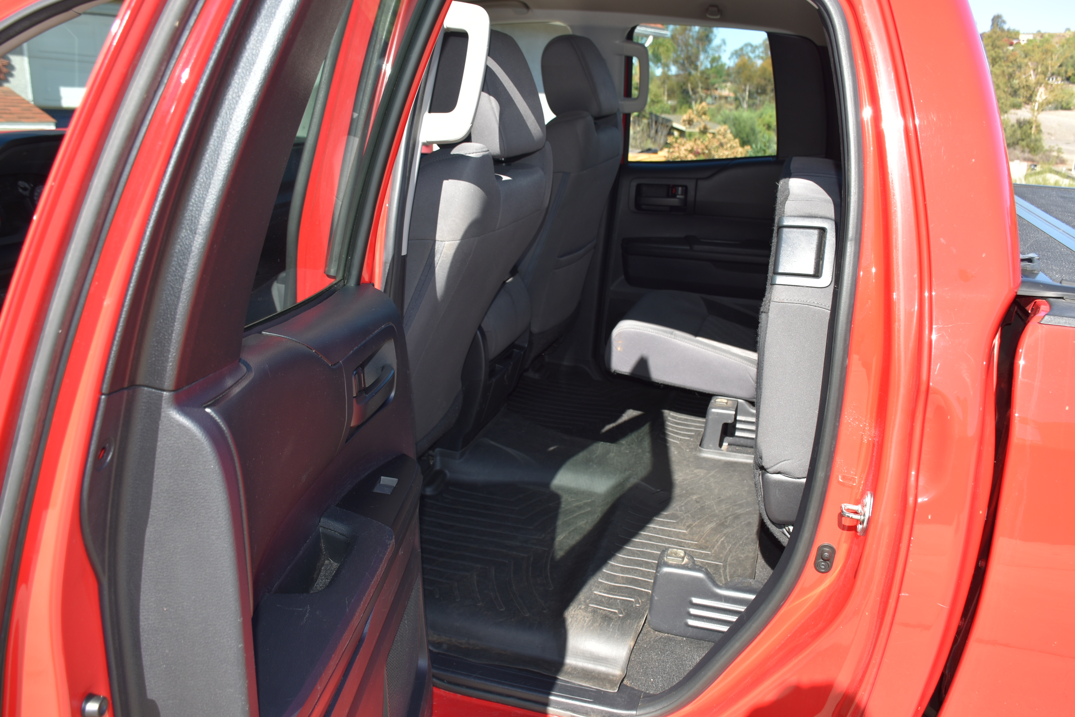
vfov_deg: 43.6
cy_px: 358
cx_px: 538
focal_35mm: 30
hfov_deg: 61.9
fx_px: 896
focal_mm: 20
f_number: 5.6
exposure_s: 1/125
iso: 100
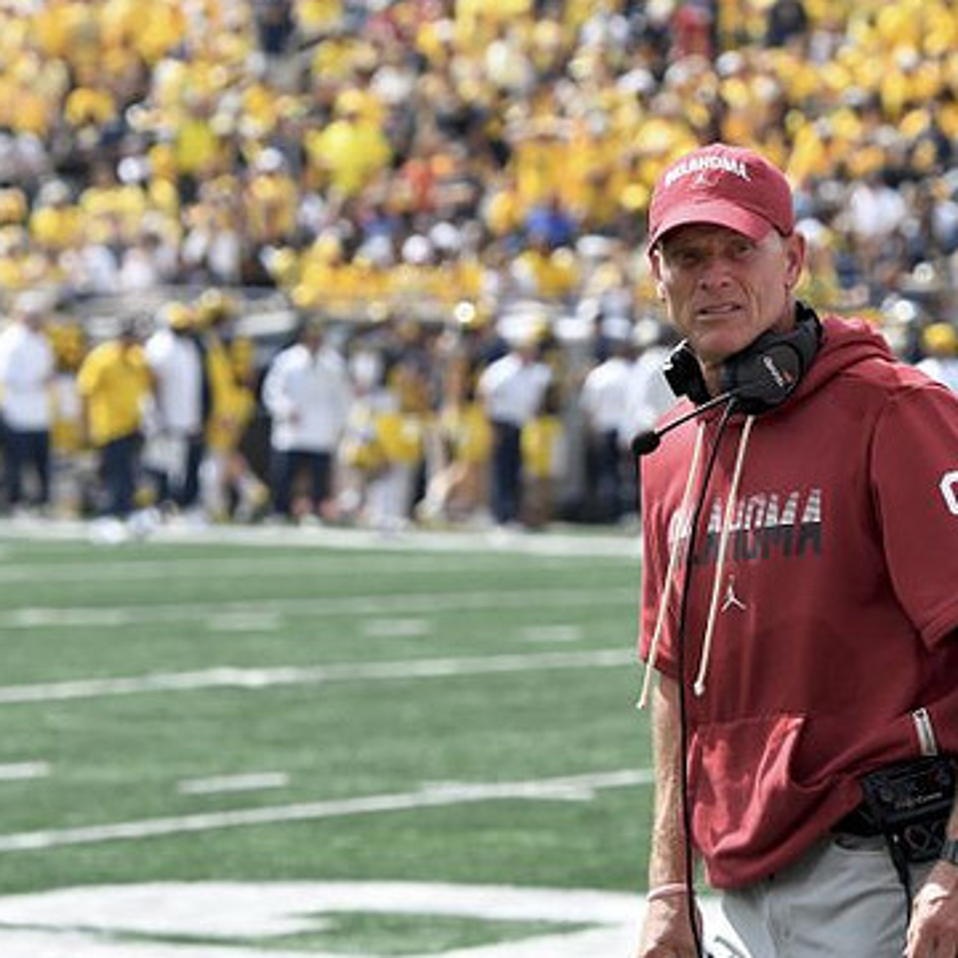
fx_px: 7452
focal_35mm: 238
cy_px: 474
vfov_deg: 7.4
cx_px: 652
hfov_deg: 7.4
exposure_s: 1/800
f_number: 4.5
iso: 200
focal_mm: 116
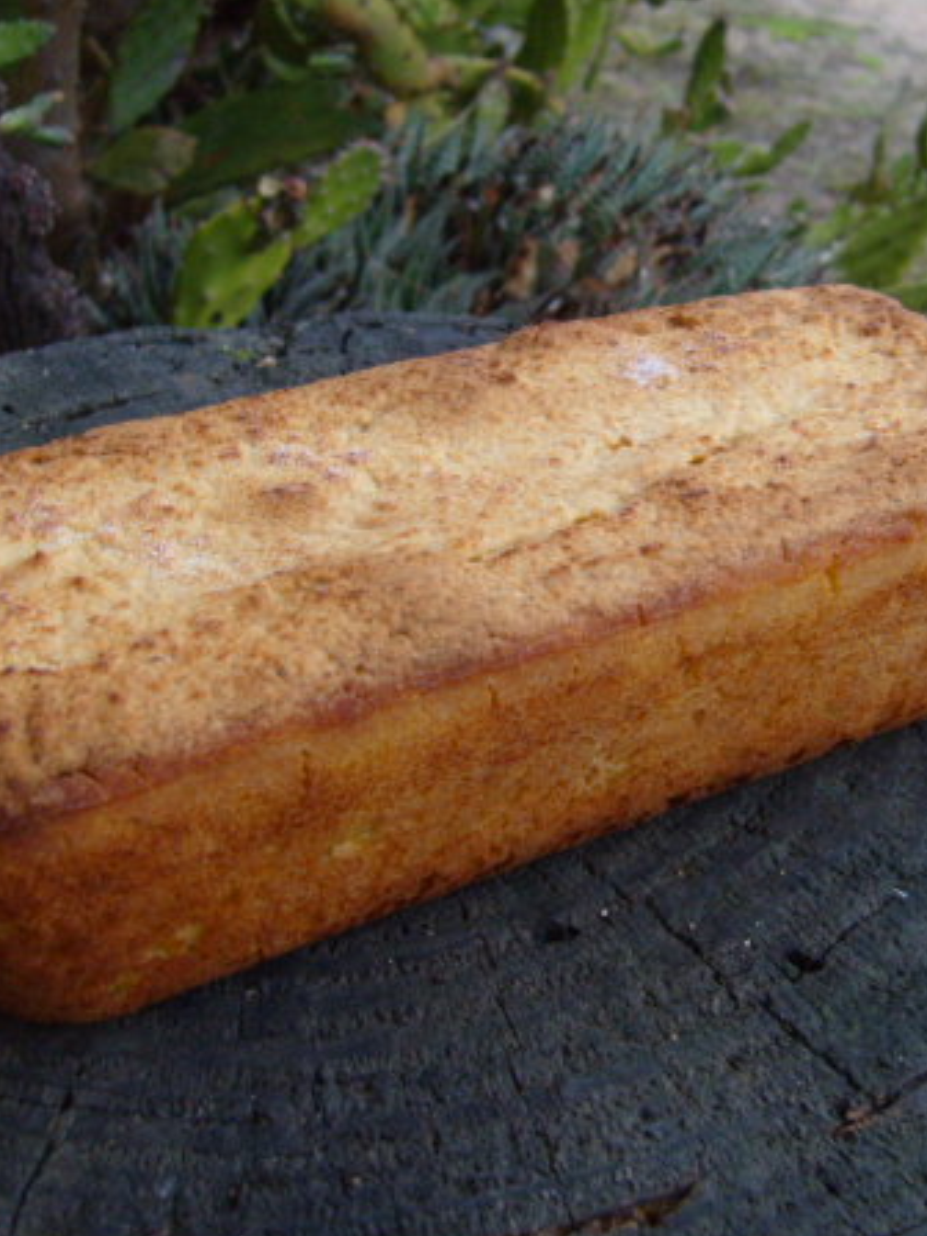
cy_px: 588
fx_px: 1785
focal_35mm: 50
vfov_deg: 38.2
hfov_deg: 29.1
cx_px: 505
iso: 200
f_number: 2.8
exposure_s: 1/10
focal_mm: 7.4
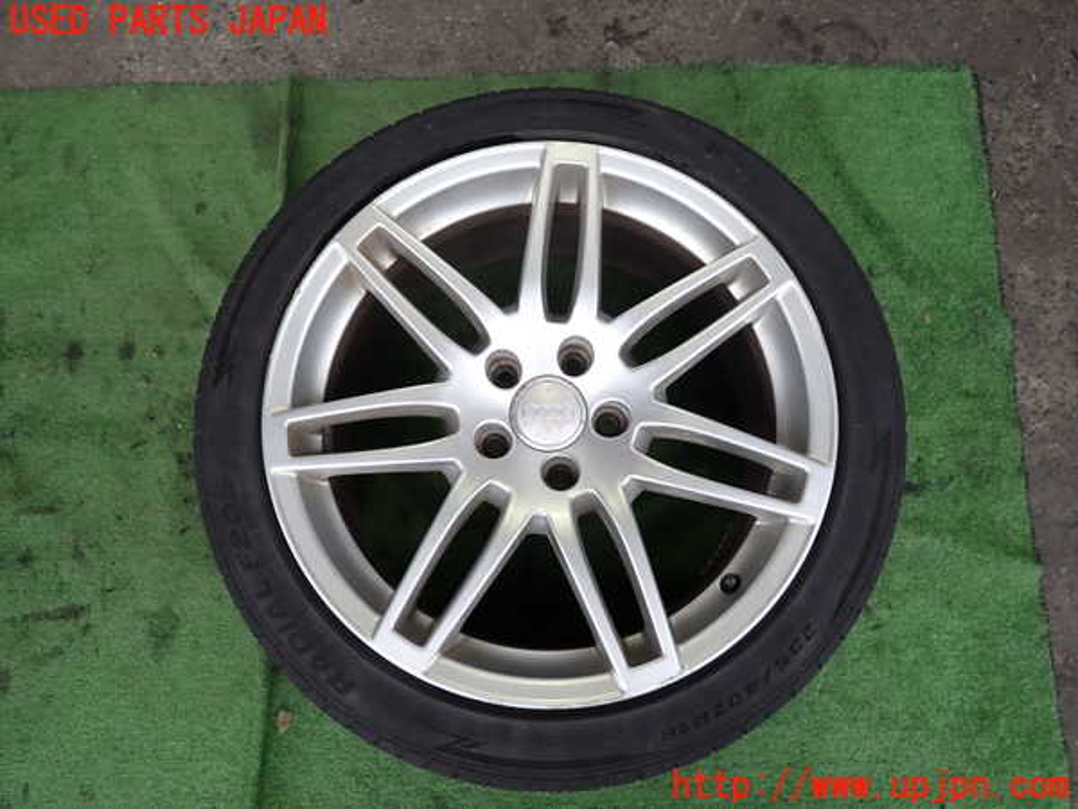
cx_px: 539
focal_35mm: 25
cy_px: 404
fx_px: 779
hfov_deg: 69.4
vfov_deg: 54.9
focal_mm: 4.5
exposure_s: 1/125
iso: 200
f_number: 2
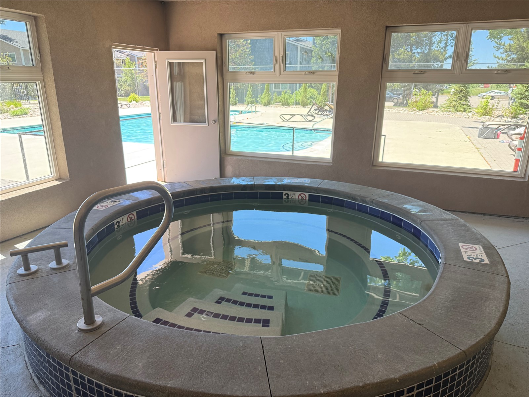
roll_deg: +0.1
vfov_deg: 56.8
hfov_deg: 71.6
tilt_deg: -17.1
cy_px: 198
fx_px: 367
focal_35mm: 24
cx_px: 264
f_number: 1.78
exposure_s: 1/228
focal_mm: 6.76
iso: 200
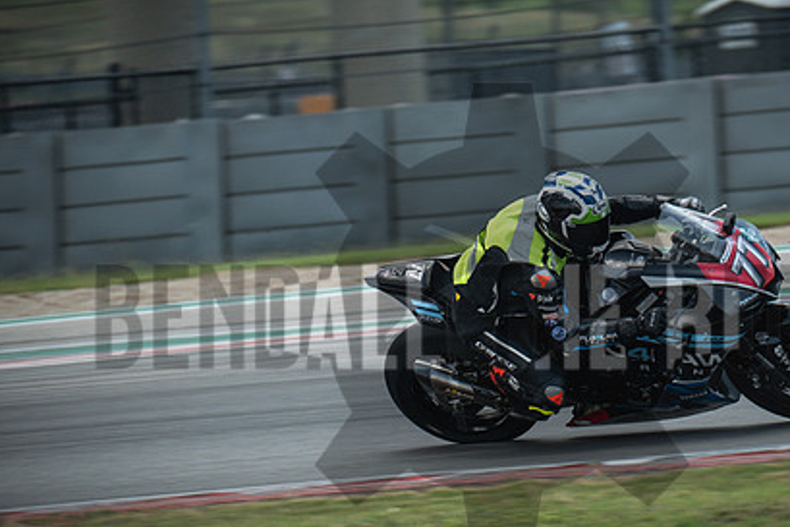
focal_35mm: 450
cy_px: 319
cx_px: 502
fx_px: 9878
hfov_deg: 4.6
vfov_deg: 3.1
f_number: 5
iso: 250
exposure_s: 1/500
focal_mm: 211
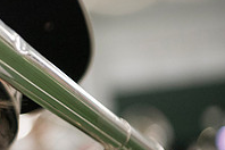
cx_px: -94
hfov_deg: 9.8
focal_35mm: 205
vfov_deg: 6.7
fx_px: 1281
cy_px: 104
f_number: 3.2
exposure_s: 1/200
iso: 3200
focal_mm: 70
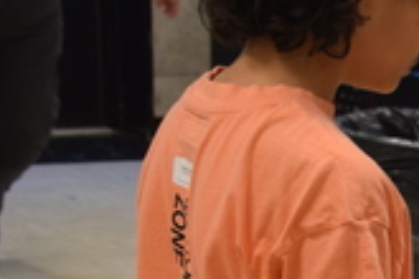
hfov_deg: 10.4
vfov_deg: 7.7
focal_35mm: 175
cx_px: 945
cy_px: 434
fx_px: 2037
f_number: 4
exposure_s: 1/60
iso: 560
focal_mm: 24
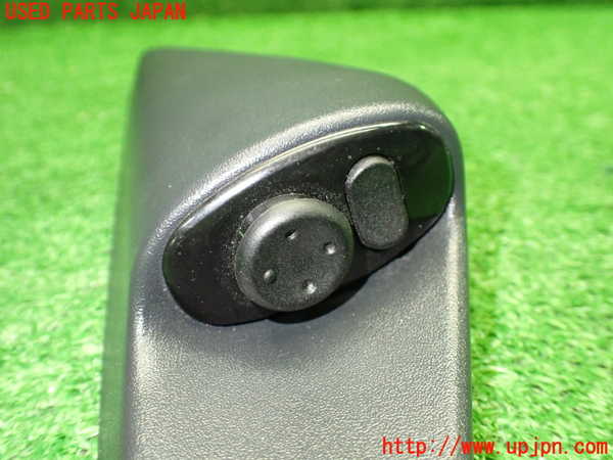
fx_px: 531
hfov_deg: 60.0
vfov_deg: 46.8
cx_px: 306
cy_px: 230
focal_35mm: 30
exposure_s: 1/60
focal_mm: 5.4
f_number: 2.3
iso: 800
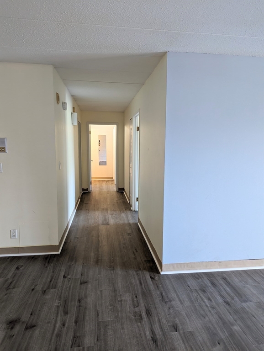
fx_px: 244
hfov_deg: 56.9
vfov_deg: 71.5
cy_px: 176
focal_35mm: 24
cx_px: 132
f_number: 1.85
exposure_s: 1/40
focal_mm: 6.81
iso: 319
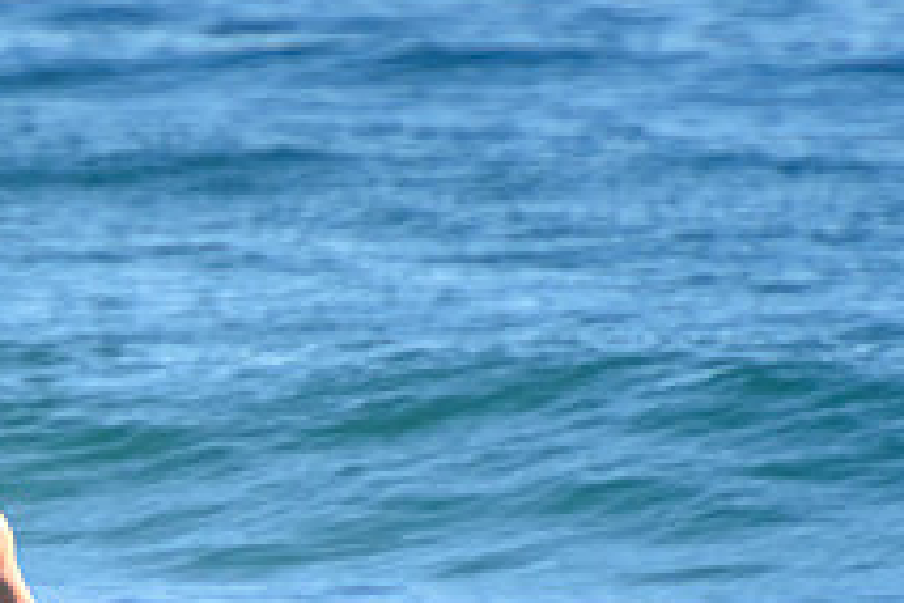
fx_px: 41003
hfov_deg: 1.3
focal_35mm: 1633
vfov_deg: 0.8
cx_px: -199
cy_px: 758
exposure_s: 1/2500
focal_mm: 400
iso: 720
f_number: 5.6
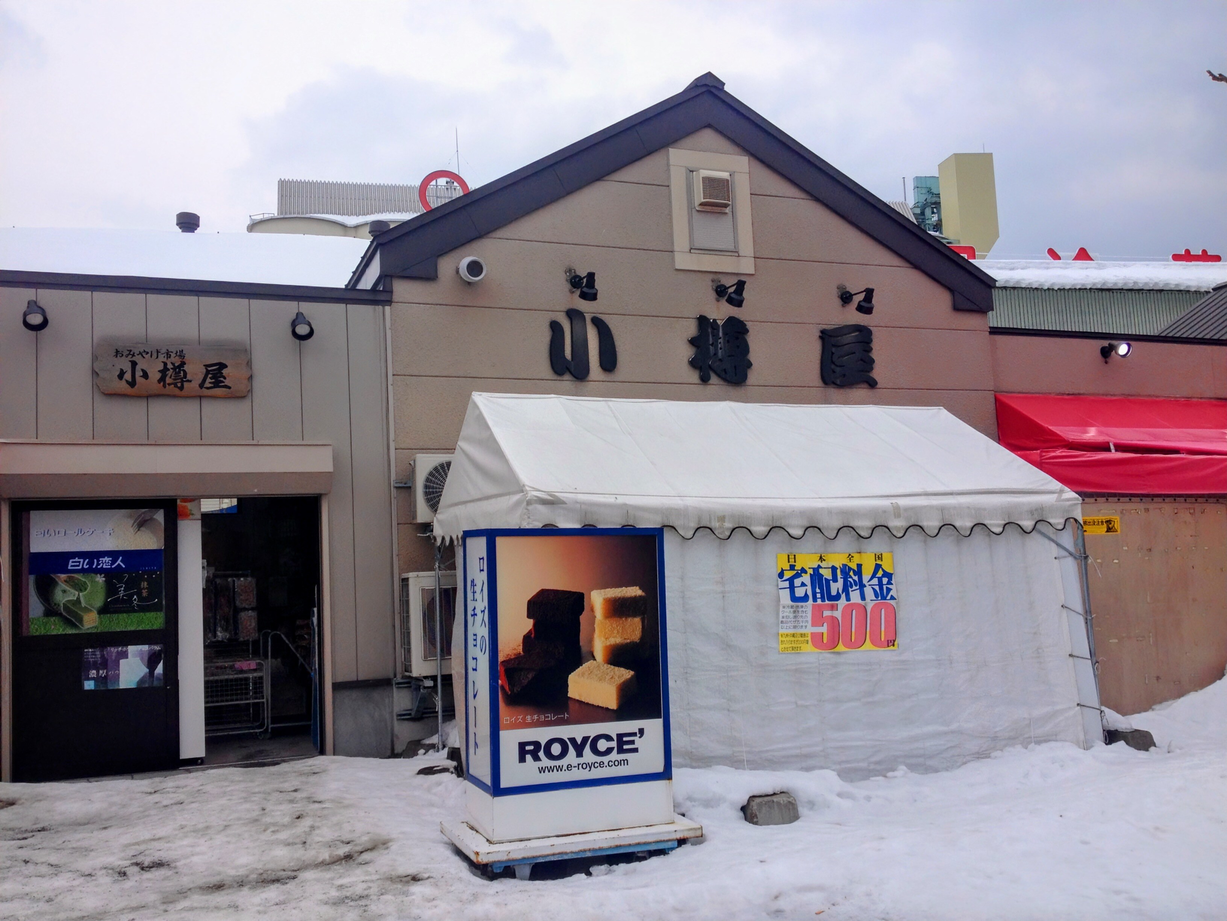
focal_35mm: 35
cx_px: 614
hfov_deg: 52.6
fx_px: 1241
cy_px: 460
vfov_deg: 40.7
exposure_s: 1/863
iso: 50
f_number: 2.4
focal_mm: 4.28
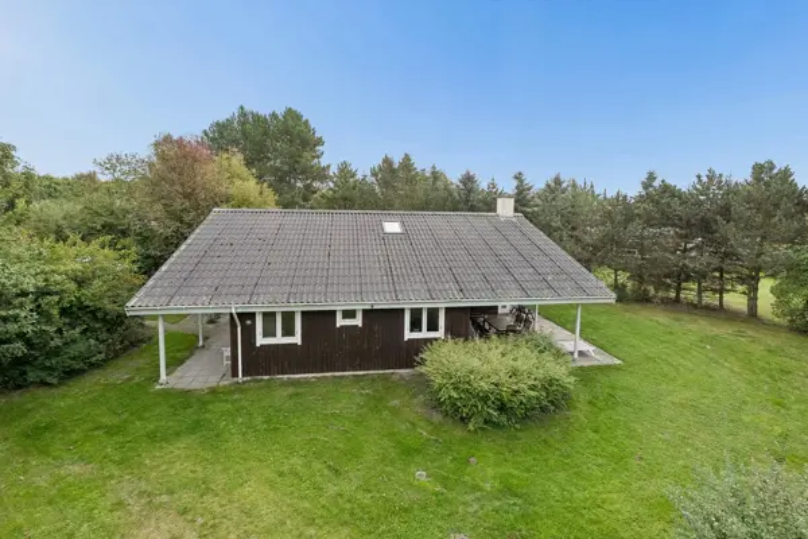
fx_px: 370
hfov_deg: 95.0
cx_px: 404
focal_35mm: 16
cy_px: 270
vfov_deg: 72.1
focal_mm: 16.5
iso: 100
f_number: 8
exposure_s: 1/100
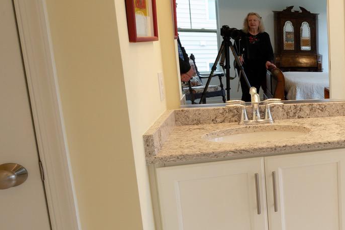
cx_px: 484
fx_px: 402
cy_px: 114
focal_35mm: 42
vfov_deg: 31.8
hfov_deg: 31.2
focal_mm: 14
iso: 360
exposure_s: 1/15
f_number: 9
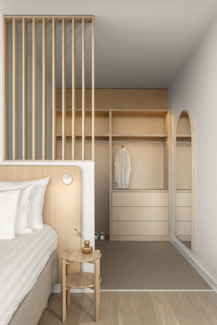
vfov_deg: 58.7
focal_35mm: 32
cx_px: 108
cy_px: 162
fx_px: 289
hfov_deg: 41.1
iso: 100
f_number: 16
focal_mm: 32
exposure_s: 1/1.25
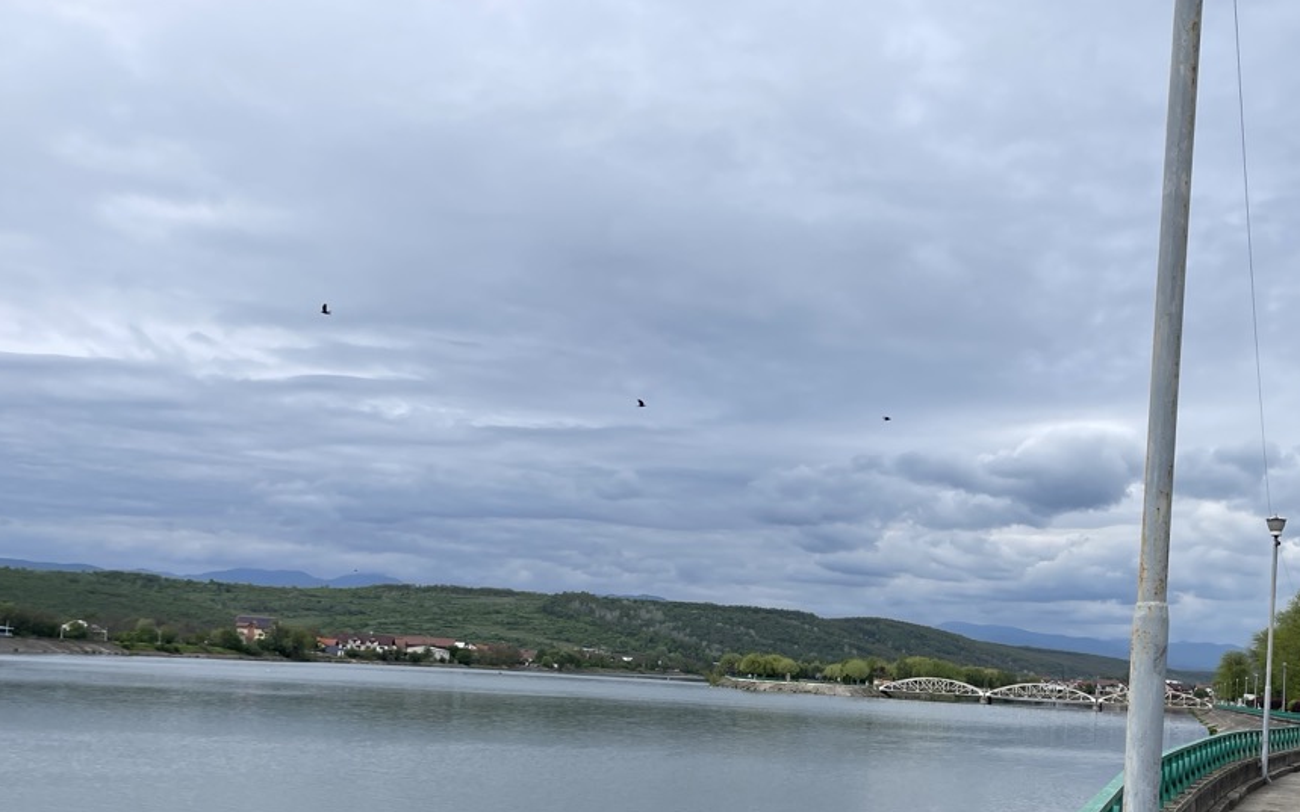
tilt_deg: +2.5
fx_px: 1311
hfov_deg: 52.3
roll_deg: -4.6
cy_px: 628
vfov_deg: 33.6
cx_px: 796
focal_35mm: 37
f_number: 1.6
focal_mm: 5.1
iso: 32
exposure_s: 1/4902
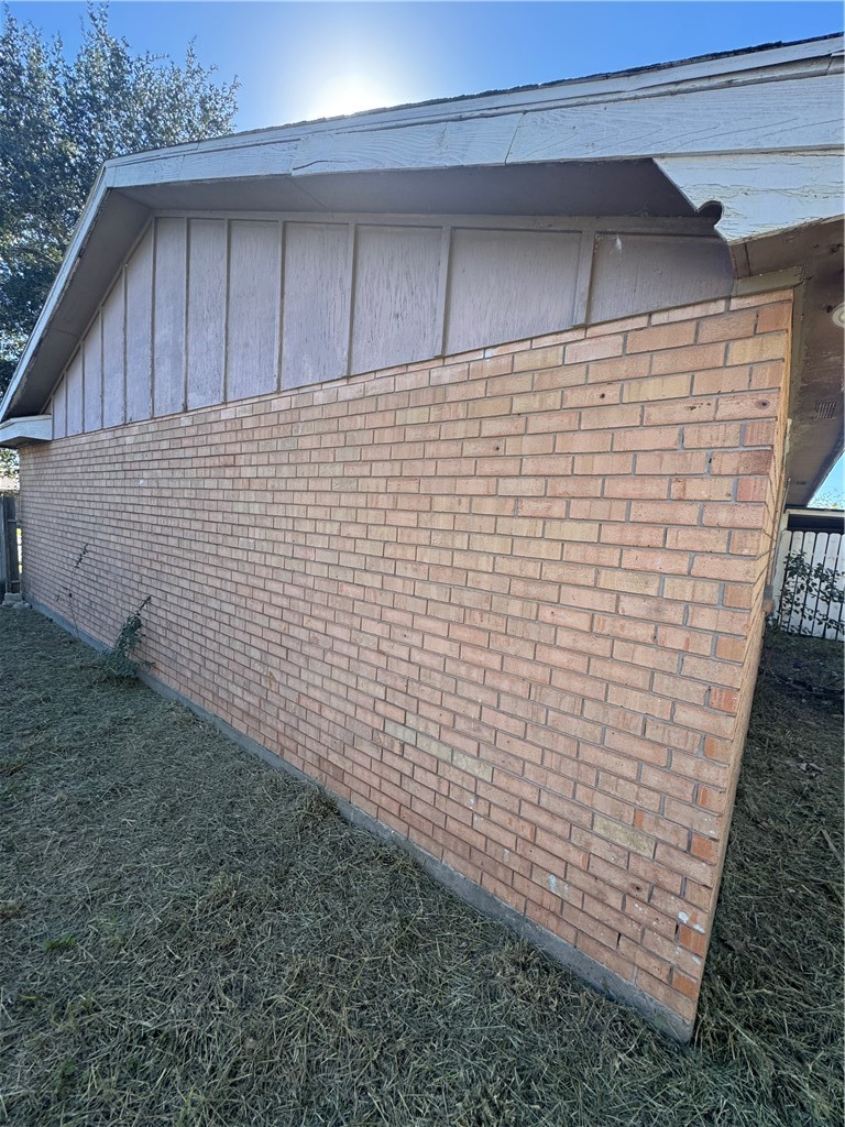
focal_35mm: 14
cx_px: 422
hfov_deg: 85.7
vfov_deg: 102.1
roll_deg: -3.7
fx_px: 456
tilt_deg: -3.5
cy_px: 564
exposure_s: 1/285
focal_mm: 2.22
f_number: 2.2
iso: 40
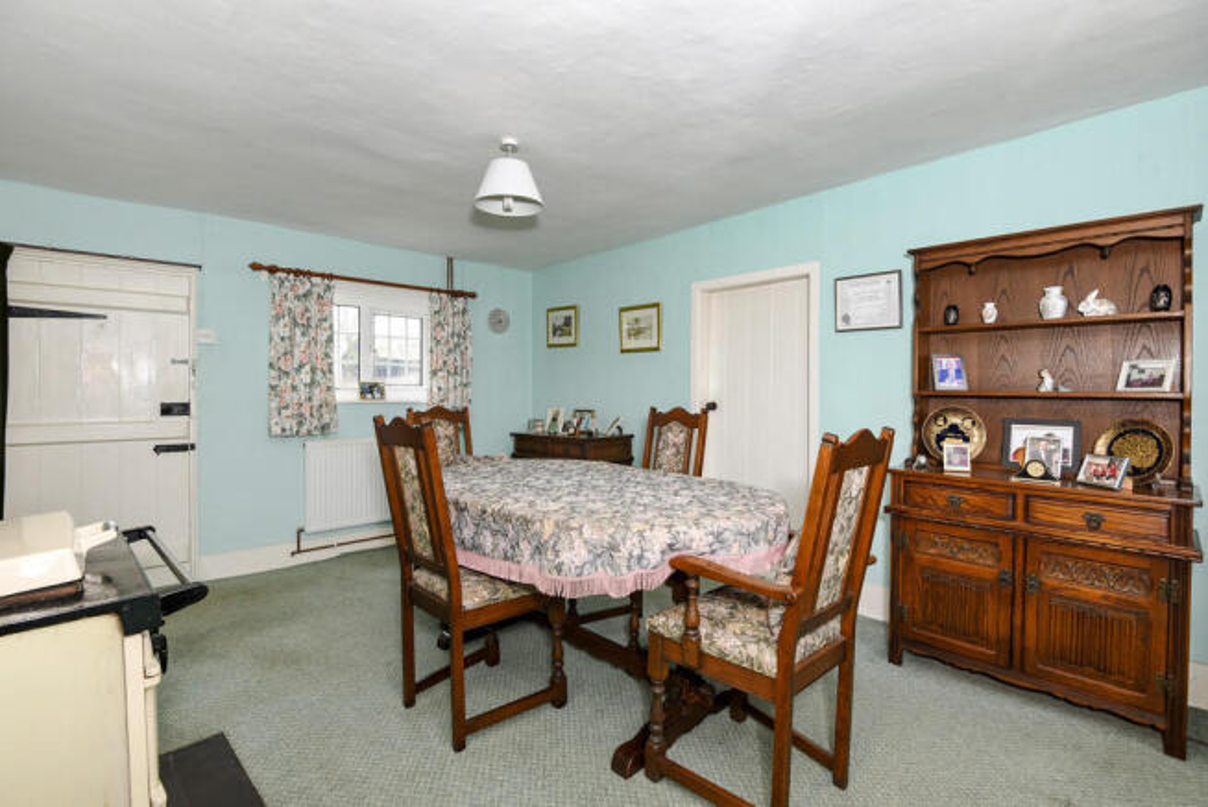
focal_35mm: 16
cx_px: 604
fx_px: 537
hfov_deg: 96.7
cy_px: 404
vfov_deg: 73.8
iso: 400
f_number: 7.1
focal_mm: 16
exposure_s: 1/5
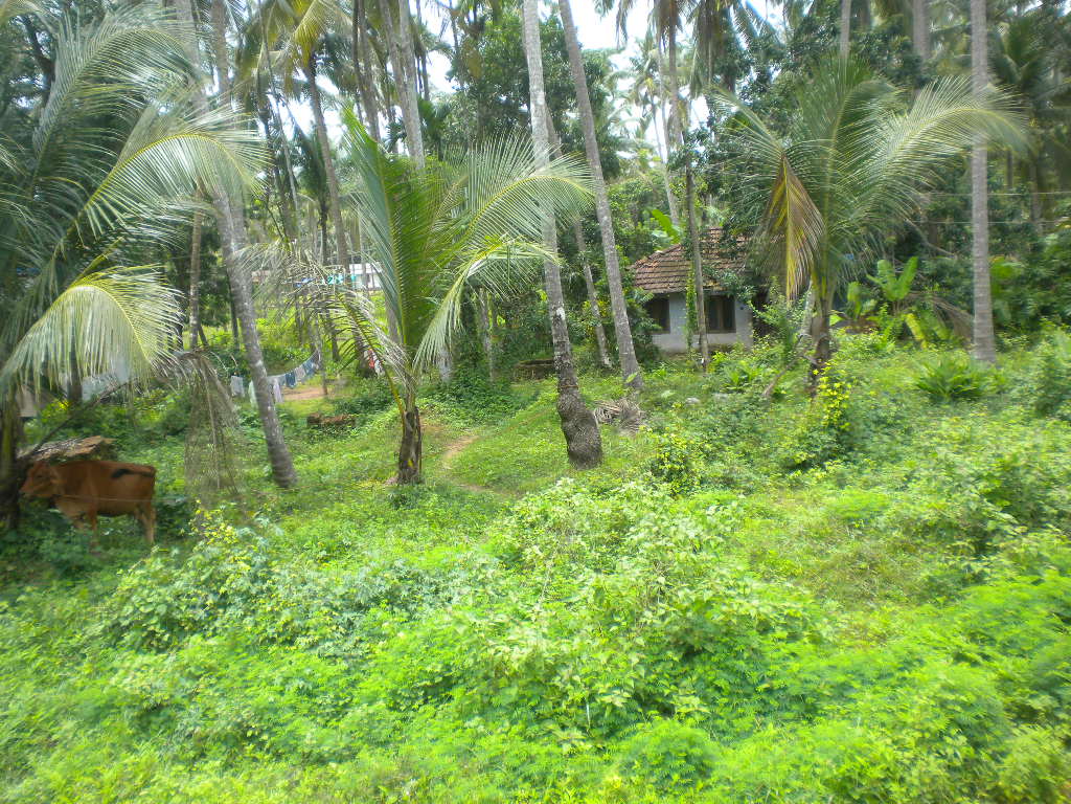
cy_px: 402
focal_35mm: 35
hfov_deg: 52.6
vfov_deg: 40.7
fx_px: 1083
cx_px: 536
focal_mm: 6.3
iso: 113
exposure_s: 1/195
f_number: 4.6
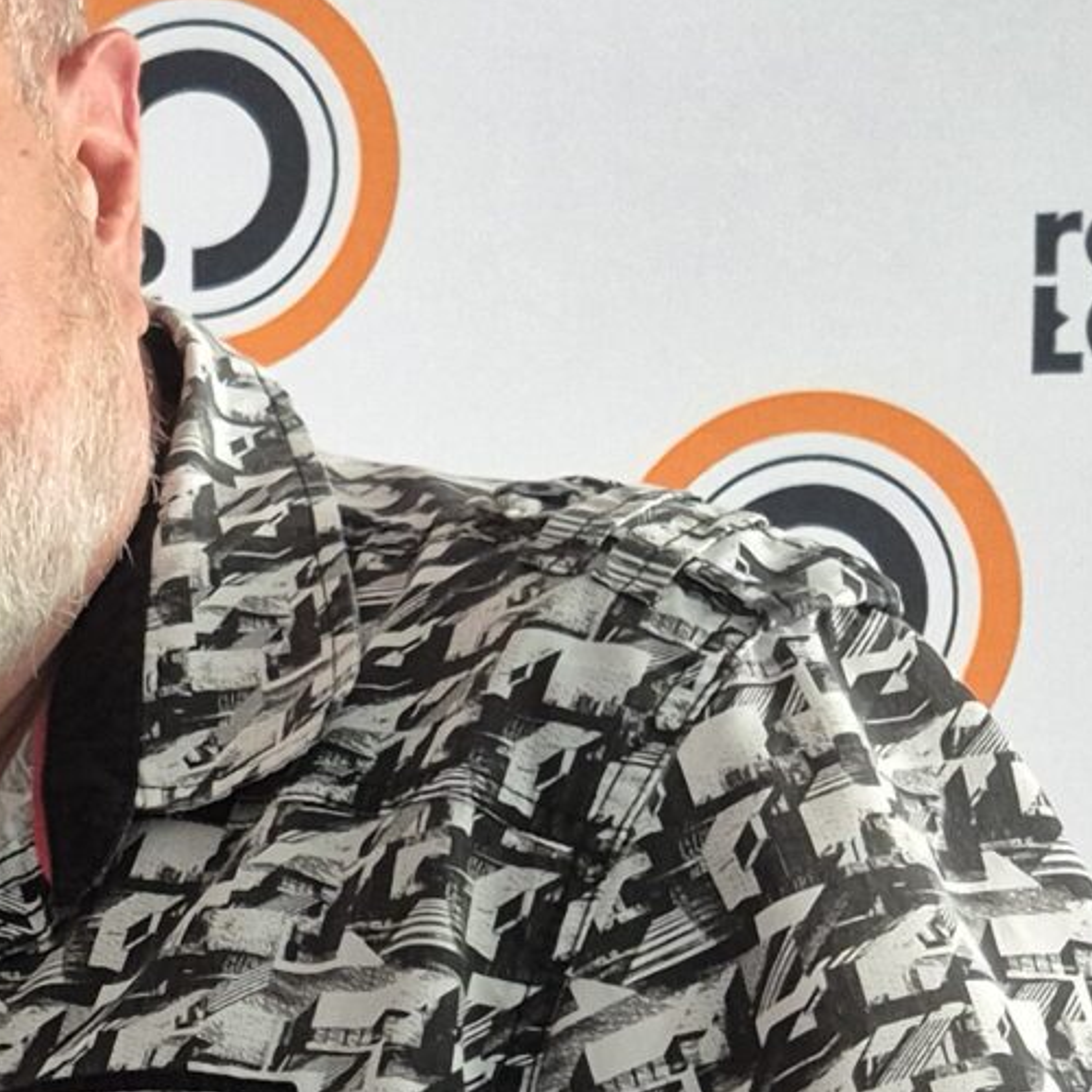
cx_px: -559
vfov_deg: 16.0
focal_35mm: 104
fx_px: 3712
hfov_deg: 15.4
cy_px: 1328
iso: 640
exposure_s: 1/100
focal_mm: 5.4
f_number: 1.8
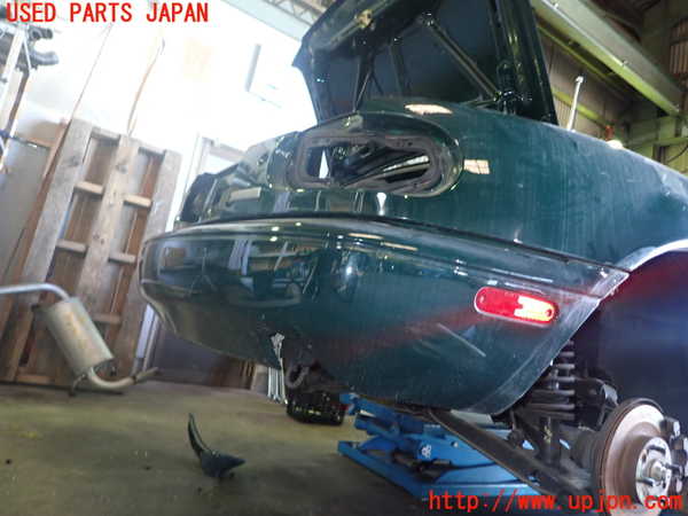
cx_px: 344
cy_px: 258
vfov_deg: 54.9
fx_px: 497
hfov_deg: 69.4
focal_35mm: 25
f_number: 2
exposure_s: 1/30
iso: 320
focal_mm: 4.5
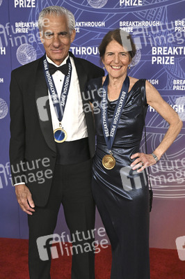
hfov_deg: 26.9
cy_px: 140
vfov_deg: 39.6
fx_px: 386
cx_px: 92
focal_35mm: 50
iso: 2000
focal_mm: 50
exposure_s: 1/320
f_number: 4.5
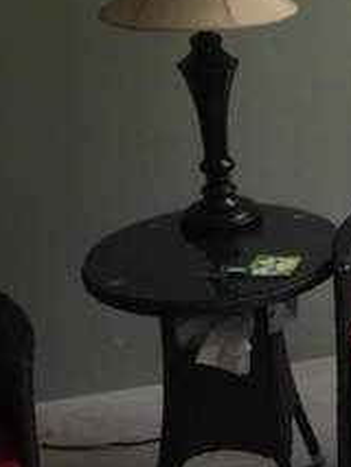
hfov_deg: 15.9
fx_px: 1175
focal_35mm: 87
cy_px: 125
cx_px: 487
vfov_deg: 22.3
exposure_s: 1/120
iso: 40
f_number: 2.2
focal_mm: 4.15
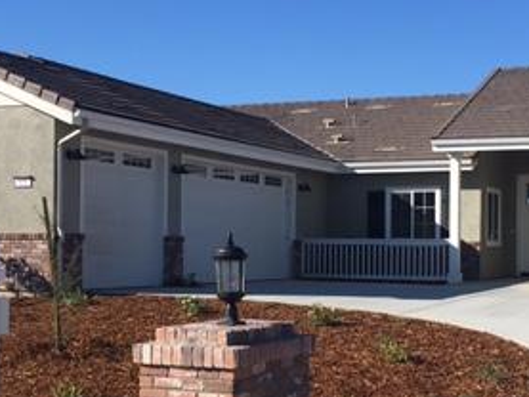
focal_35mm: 67
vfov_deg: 21.9
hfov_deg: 28.8
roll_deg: -1.2
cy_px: 242
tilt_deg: +1.3
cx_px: 342
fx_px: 1024
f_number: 2.2
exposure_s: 1/1709
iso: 25
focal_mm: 4.15
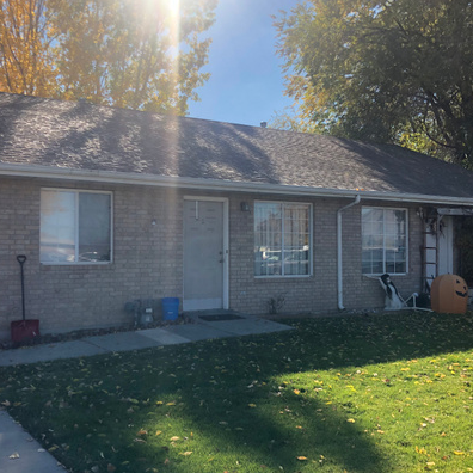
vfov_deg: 41.9
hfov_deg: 41.8
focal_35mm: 40
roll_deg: +0.5
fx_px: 618
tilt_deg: +1.4
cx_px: 213
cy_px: 244
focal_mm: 4
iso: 20
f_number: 1.8
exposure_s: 1/1389
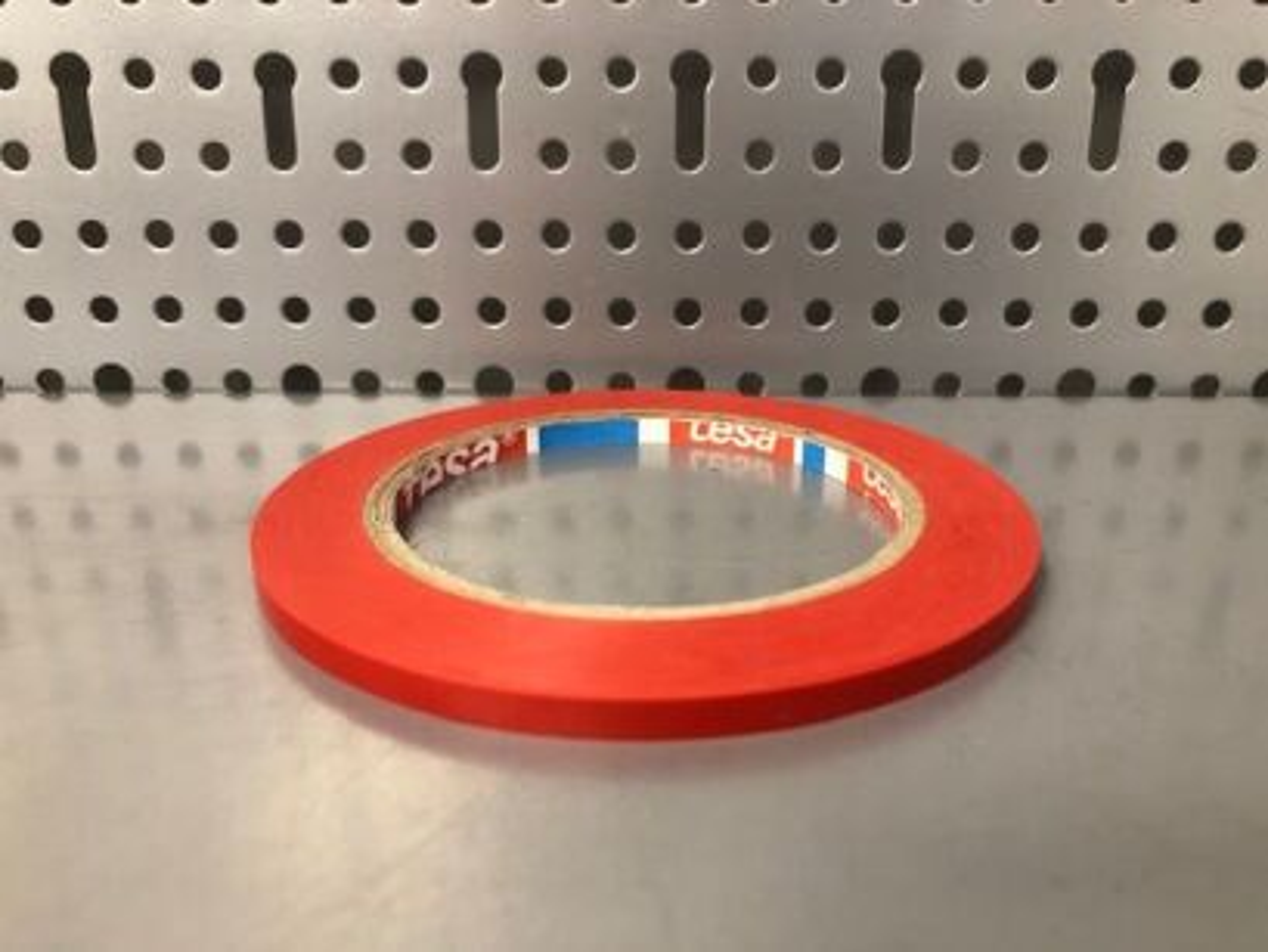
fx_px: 1026
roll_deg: -1.3
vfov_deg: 49.8
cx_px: 634
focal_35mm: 28
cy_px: 476
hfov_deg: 63.4
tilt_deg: -20.6
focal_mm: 3.99
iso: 40
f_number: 1.8
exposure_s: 1/17
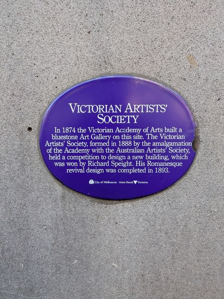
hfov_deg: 54.9
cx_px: 112
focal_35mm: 25
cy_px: 150
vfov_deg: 69.4
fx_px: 215
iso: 89
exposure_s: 1/100
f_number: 1.89
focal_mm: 5.43
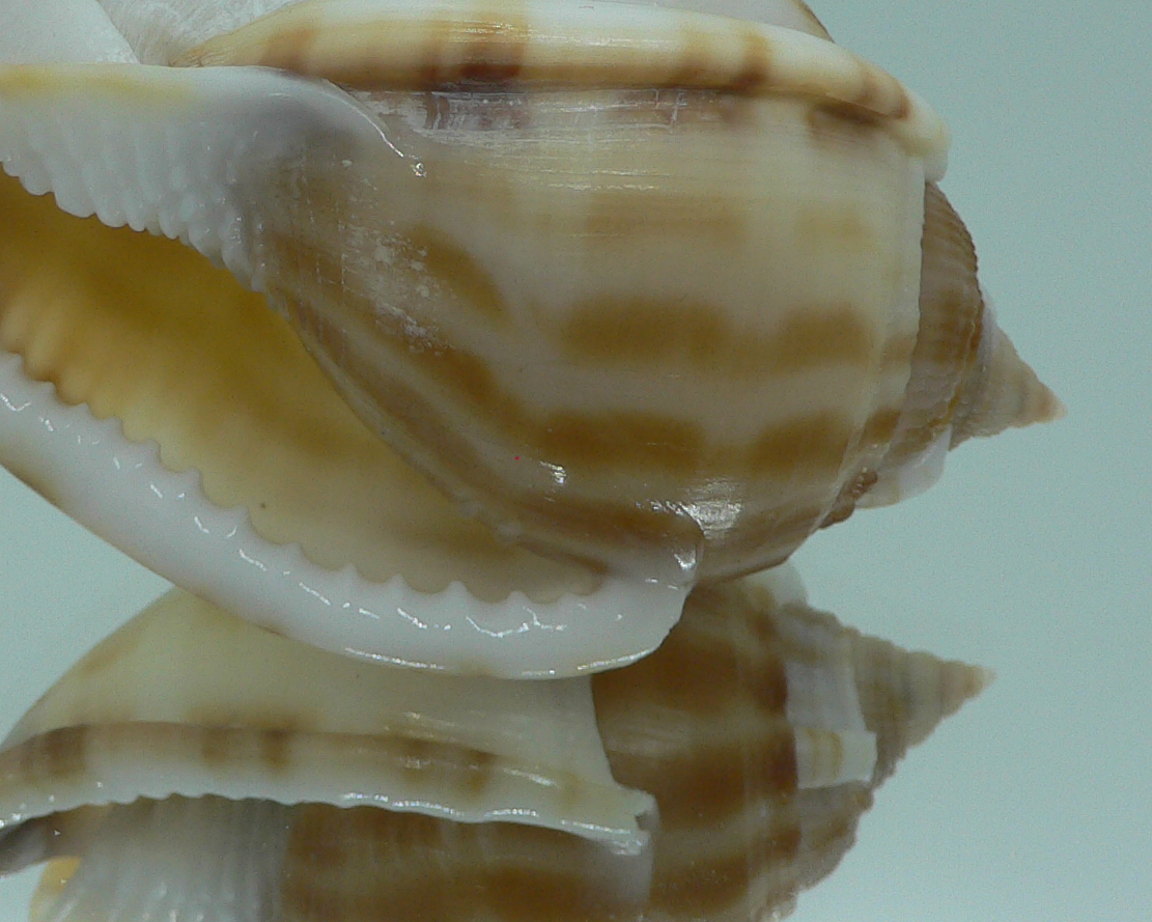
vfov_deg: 24.5
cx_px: 400
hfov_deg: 30.3
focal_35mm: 62
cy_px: 304
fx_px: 2114
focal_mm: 4.6
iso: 80
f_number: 2.8
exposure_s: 1/60
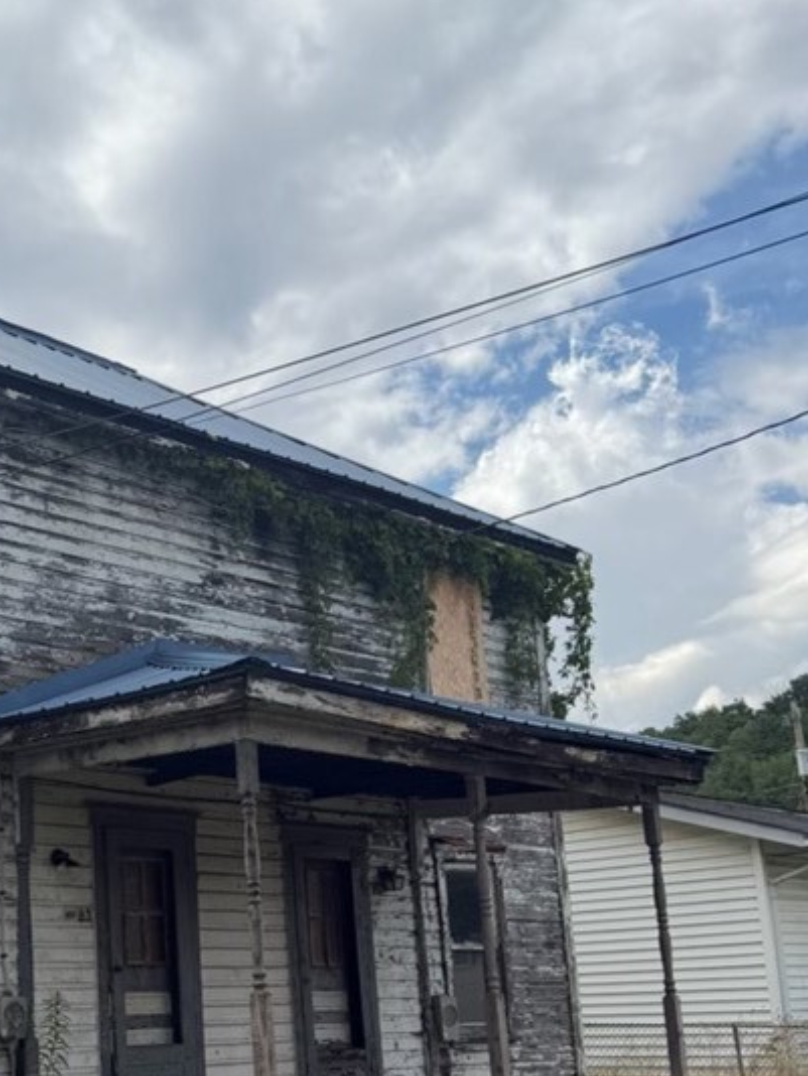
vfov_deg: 40.4
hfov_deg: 30.1
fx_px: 1430
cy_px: 760
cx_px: 69
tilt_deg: +12.8
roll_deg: +1.8
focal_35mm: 46
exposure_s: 1/6173
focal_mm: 6.76
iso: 80
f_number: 1.78
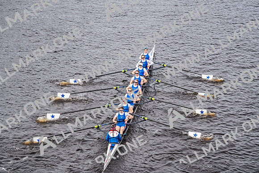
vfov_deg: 8.7
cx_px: 130
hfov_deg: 13.1
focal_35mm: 157
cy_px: 86
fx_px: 1130
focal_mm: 157
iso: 250
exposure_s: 1/2000
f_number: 2.8
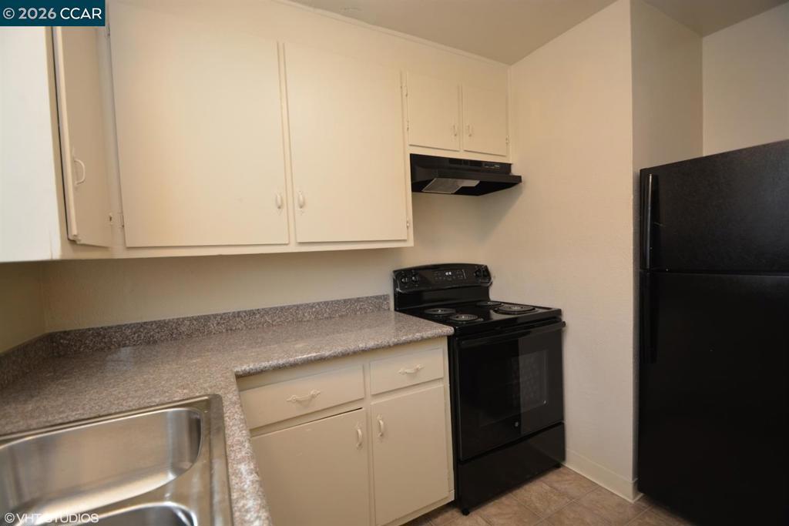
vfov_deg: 77.3
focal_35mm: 15
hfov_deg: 100.4
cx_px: 394
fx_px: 329
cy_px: 263
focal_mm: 10
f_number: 4
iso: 360
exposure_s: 1/60
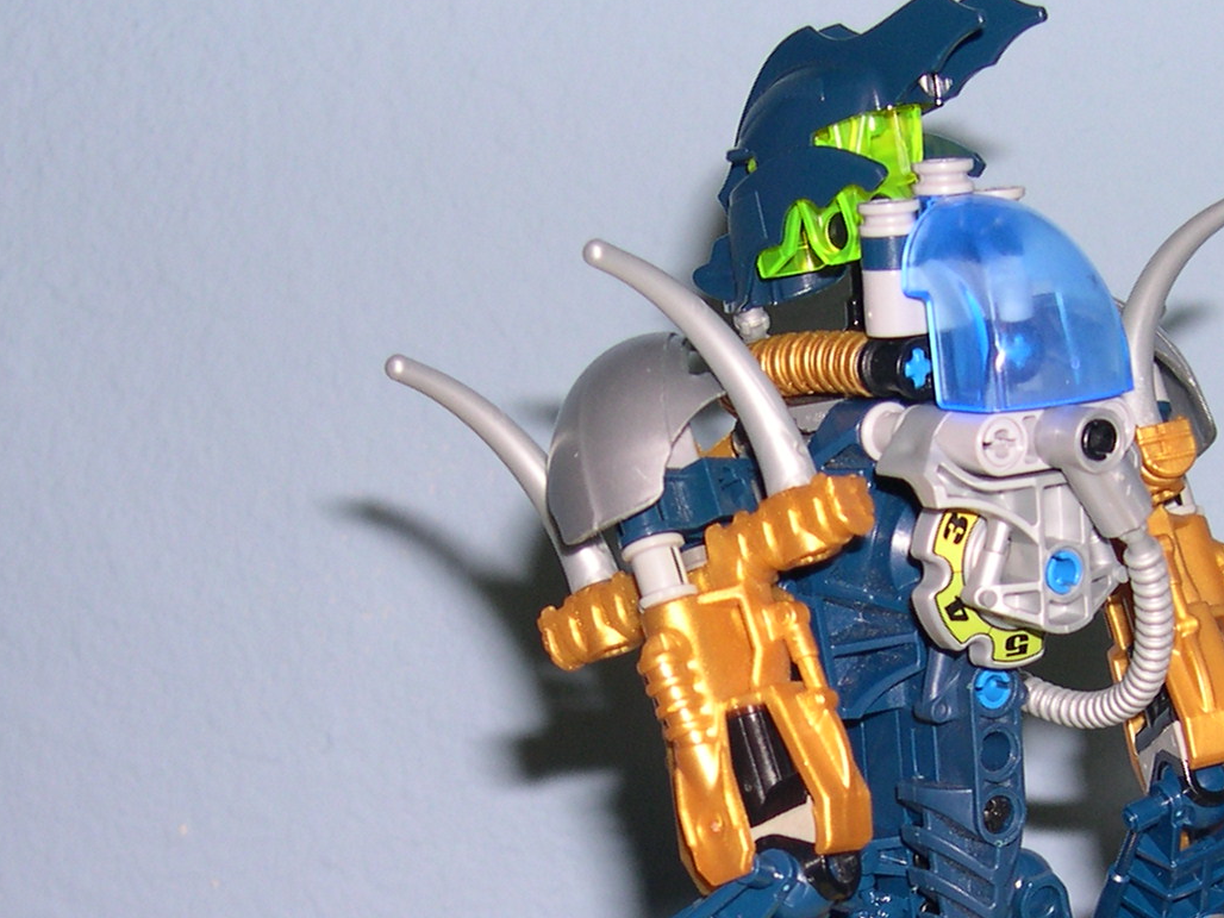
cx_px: 739
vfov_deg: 17.3
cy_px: 808
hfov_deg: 23.2
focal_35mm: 84
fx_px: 2970
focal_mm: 8
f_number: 2.8
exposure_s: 1/60
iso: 100
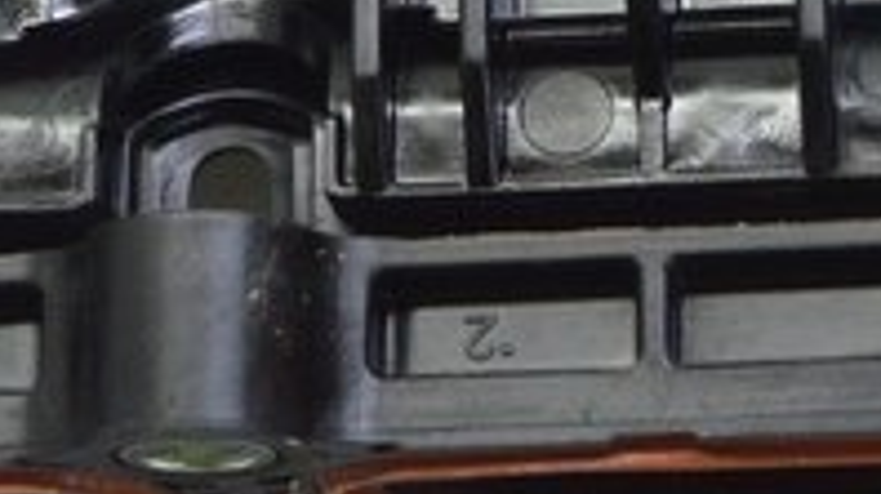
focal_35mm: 187
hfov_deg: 11.5
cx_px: 774
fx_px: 4358
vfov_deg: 6.4
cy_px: -82
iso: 400
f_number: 5.6
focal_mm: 23
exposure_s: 1/20
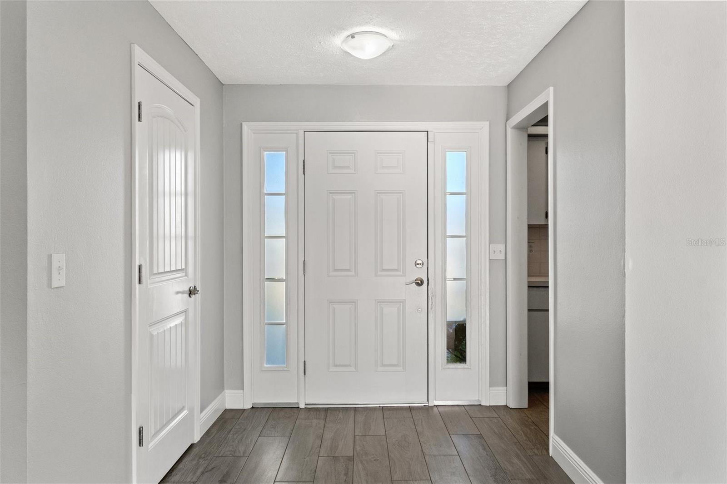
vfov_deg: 49.1
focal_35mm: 26
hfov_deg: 68.9
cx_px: 364
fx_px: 530
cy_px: 242
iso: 400
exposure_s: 1/25
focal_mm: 17.5
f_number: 8
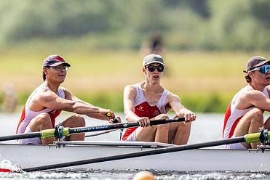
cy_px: 101
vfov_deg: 1.5
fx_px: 7033
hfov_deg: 2.2
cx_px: 80
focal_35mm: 937
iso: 200
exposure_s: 1/2500
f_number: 4
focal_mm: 600
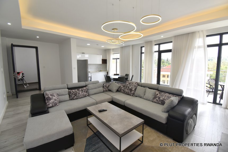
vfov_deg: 77.4
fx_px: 95
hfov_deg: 100.4
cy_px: 76
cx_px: 114
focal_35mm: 15
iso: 100
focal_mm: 10
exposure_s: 1/25
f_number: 8
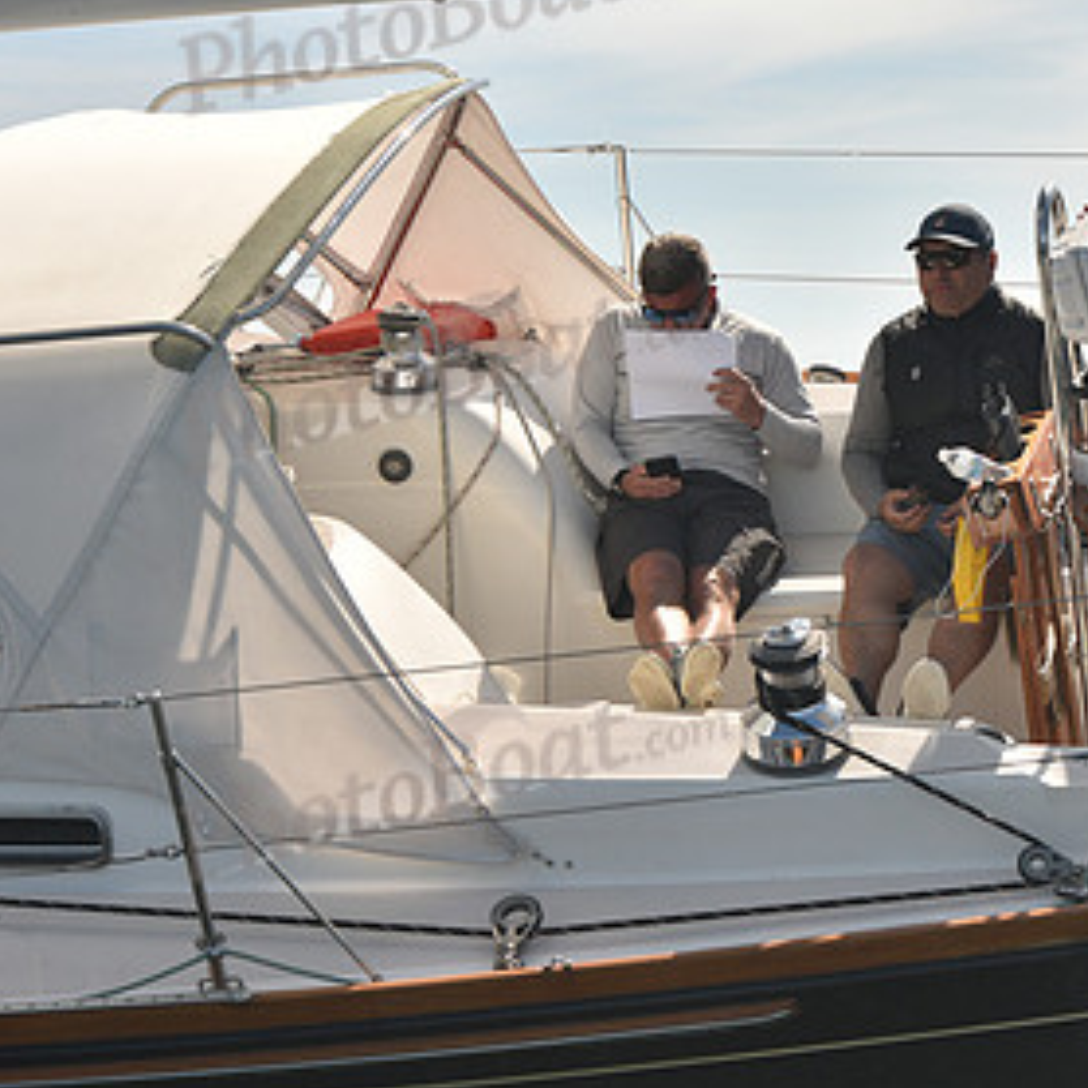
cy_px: 522
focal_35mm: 124
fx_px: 4409
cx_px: 935
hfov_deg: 14.0
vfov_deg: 14.1
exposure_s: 1/640
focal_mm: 70
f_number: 6.3
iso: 250
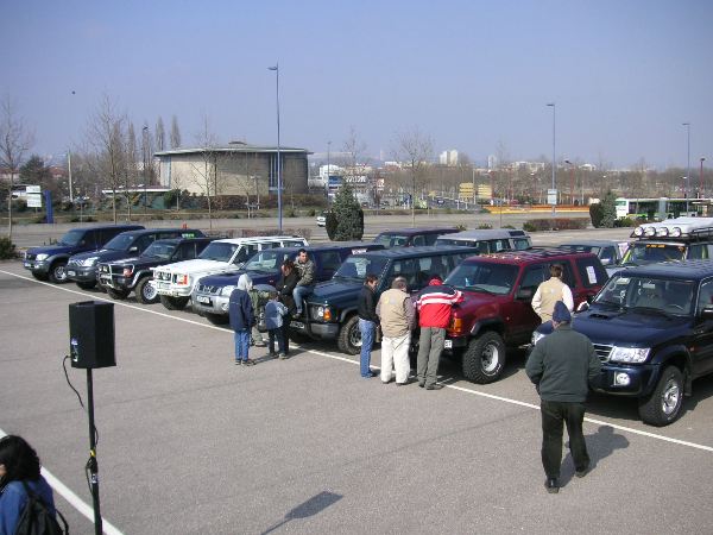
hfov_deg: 50.1
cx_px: 356
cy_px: 268
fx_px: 762
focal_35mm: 37
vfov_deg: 38.7
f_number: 6.7
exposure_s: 1/180
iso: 50
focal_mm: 6.1
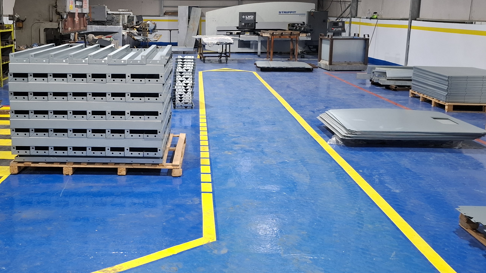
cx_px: 179
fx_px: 515
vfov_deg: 29.6
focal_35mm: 40
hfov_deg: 49.9
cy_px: 100
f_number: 1.8
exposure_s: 1/50
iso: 250
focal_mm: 5.54
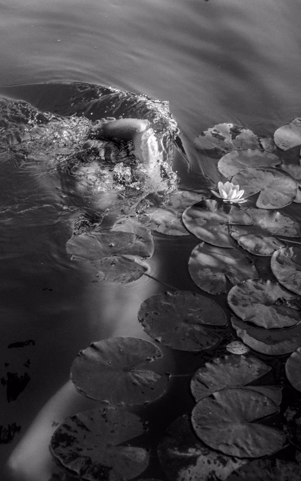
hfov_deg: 17.6
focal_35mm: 74
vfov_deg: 27.8
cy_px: 324
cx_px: 91
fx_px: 967
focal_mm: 35
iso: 200
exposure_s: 1/500
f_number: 2.8
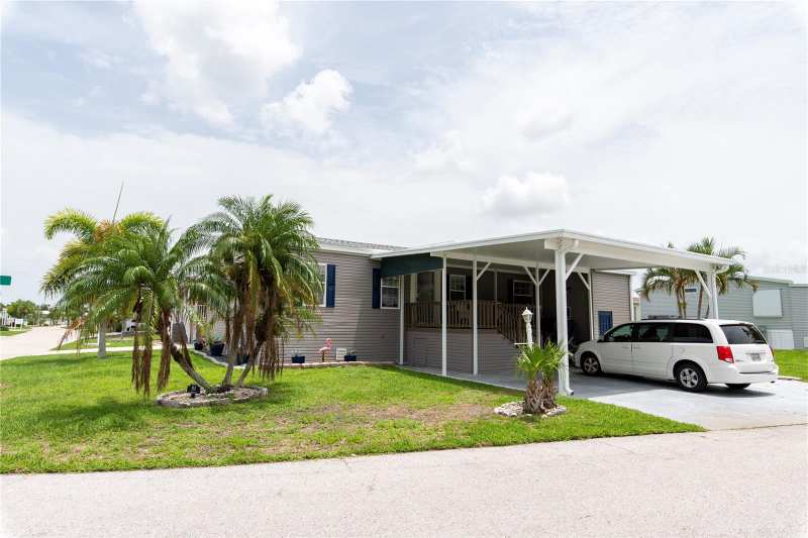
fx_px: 449
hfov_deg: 84.0
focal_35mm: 20
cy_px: 269
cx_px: 404
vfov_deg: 61.9
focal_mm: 20
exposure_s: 1/250
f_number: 8
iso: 100
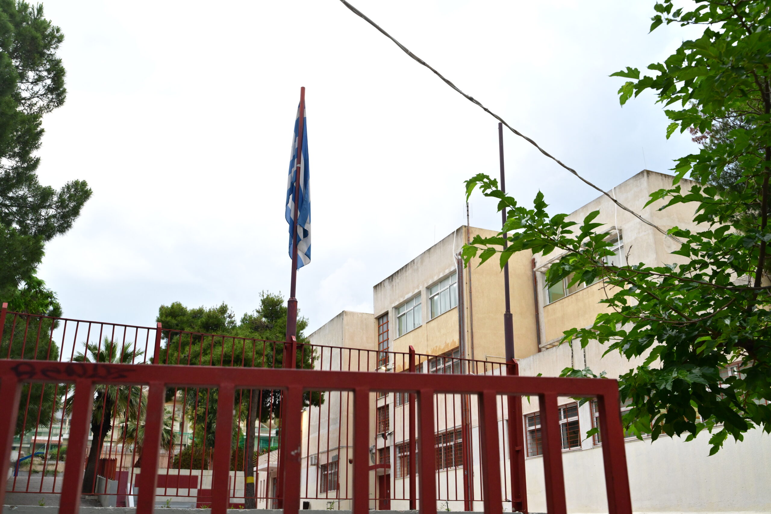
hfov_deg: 53.1
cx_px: 386
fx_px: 771
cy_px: 257
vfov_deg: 36.9
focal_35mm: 36
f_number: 6.3
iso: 3200
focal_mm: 36
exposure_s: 1/500
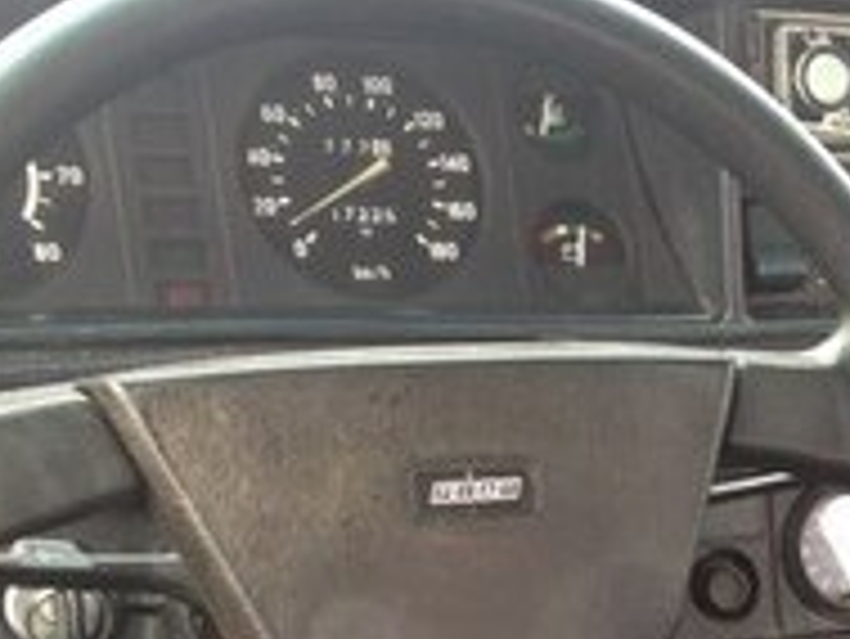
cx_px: 1241
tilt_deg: -30.5
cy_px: 889
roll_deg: -12.9
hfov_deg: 15.8
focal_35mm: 115
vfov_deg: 12.4
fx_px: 2826
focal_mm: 4.12
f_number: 2.4
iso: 50
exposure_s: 1/40
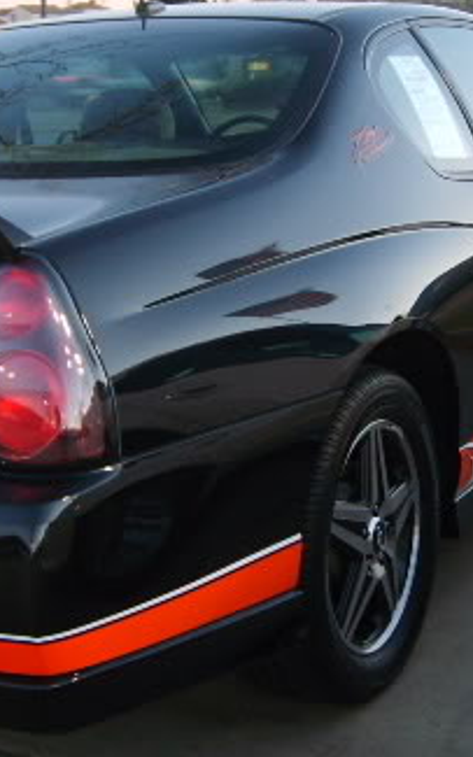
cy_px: 368
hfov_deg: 17.8
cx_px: 273
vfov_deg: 28.2
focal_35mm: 73
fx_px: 1506
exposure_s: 1/20
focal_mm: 5.8
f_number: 2.8
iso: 139
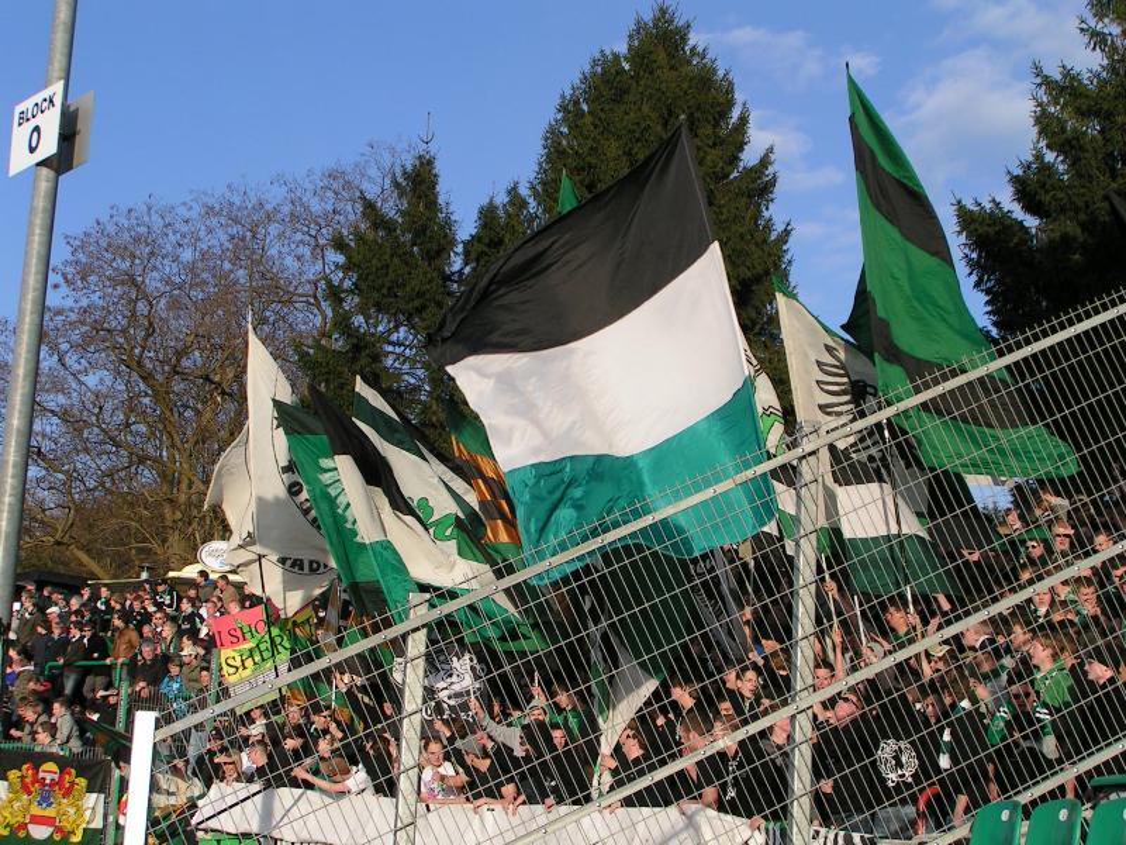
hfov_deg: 35.5
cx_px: 563
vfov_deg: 27.0
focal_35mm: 54
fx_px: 1757
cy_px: 422
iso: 50
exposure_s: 1/500
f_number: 5
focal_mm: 8.3
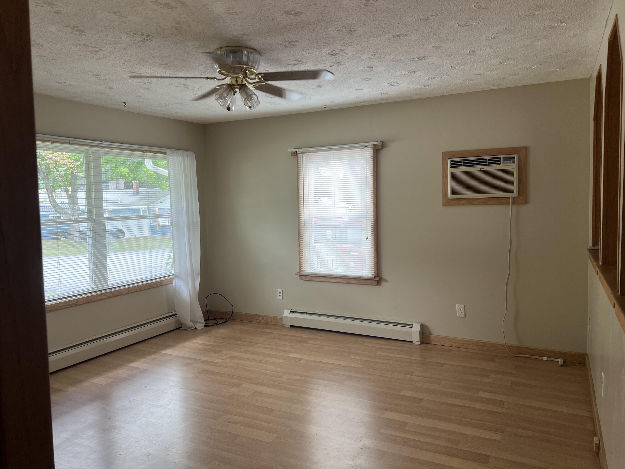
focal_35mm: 26
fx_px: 469
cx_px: 312
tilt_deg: -4.3
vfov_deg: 53.1
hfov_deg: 67.3
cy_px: 234
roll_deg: +1.9
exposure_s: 1/120
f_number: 1.5
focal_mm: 5.7
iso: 100
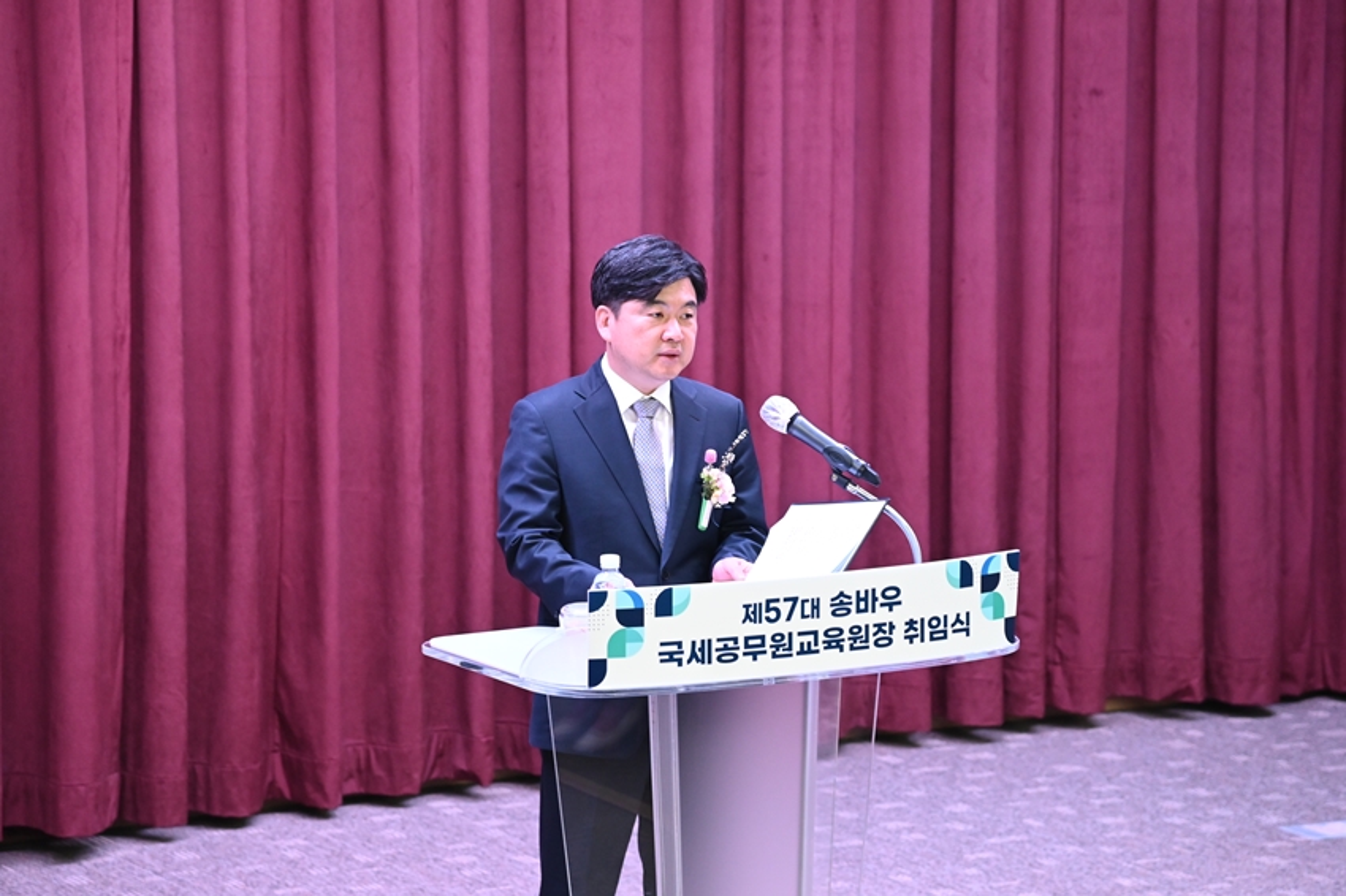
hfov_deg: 17.1
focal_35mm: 120
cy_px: 448
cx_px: 673
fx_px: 4485
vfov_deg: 11.4
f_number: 4
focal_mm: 120
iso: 3200
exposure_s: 1/125
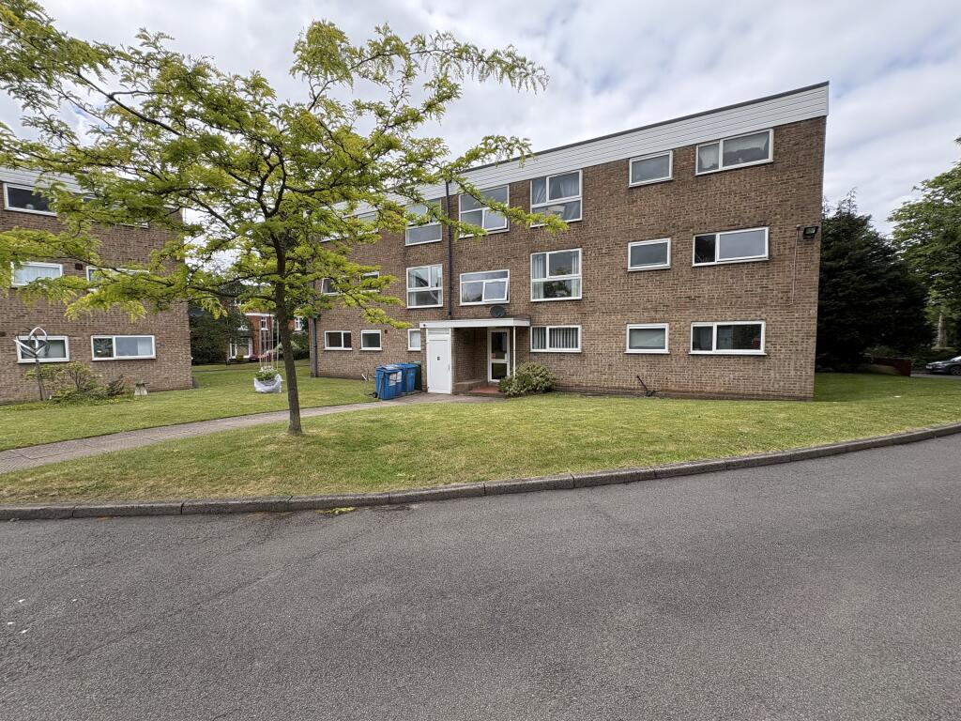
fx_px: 389
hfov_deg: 102.1
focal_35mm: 14
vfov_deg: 85.7
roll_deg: +0.9
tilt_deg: -3.7
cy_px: 360
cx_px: 480
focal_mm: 2.22
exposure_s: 1/390
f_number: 2.2
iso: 40
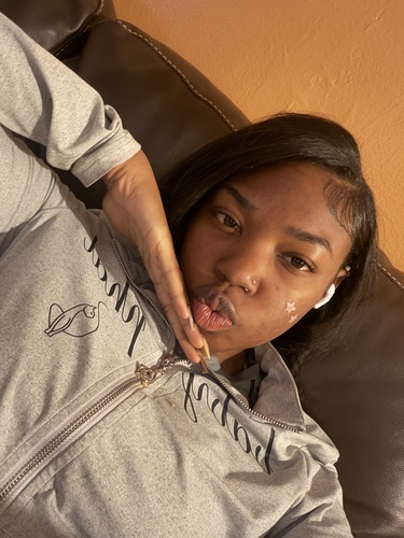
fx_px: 467
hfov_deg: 46.8
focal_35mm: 30
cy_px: 269
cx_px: 202
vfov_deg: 60.0
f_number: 1.9
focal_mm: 2.71
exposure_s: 1/15
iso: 1000
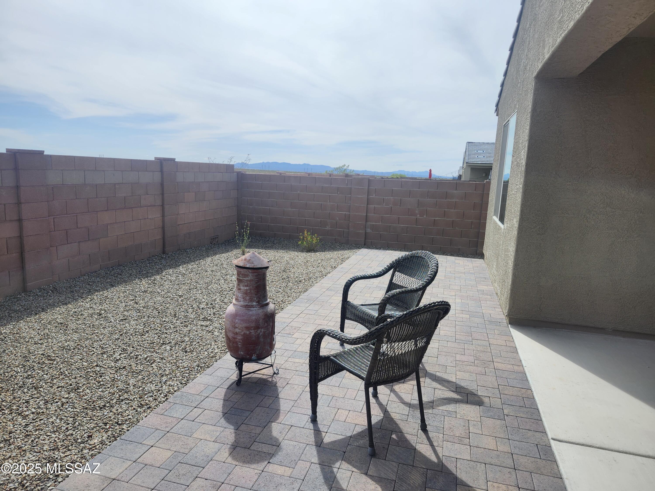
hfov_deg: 73.9
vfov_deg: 58.9
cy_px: 246
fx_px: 435
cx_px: 328
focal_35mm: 23
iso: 25
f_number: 1.8
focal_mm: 5.54
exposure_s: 1/2621
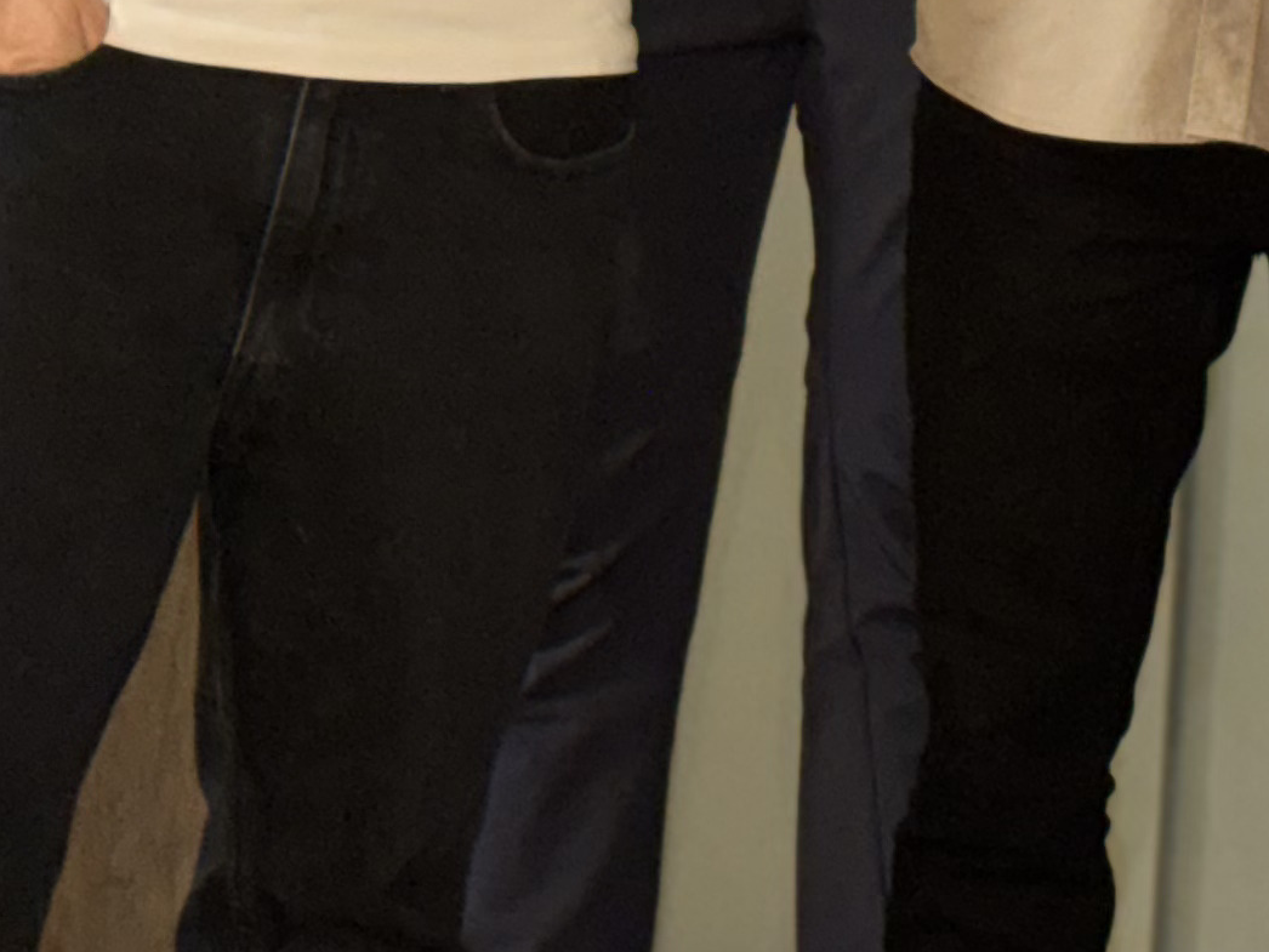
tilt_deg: -0.1
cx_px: 2085
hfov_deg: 10.2
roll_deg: -2.7
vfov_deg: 7.9
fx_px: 6784
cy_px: -298
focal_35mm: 185
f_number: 1.78
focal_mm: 6.76
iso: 125
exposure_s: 1/16
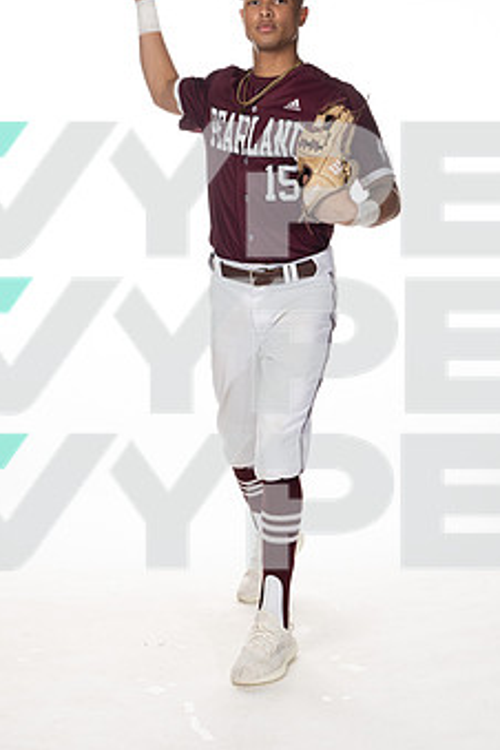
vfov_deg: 30.9
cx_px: 226
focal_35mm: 65
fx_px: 1354
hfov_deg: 20.9
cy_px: 347
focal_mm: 49
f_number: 6.3
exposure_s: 1/250
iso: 400
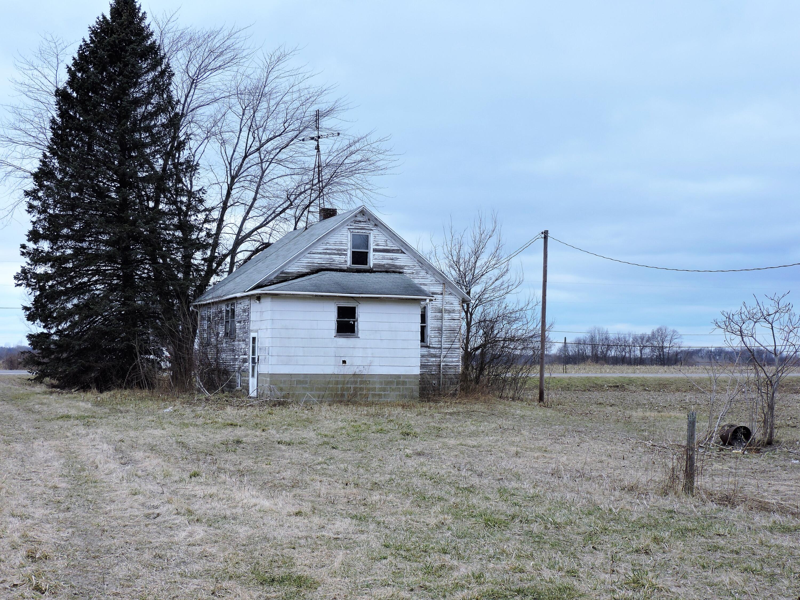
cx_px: 400
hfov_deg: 38.2
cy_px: 300
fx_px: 1156
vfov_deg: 29.1
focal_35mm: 50
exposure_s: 1/500
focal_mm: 8.9
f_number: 3.6
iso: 100
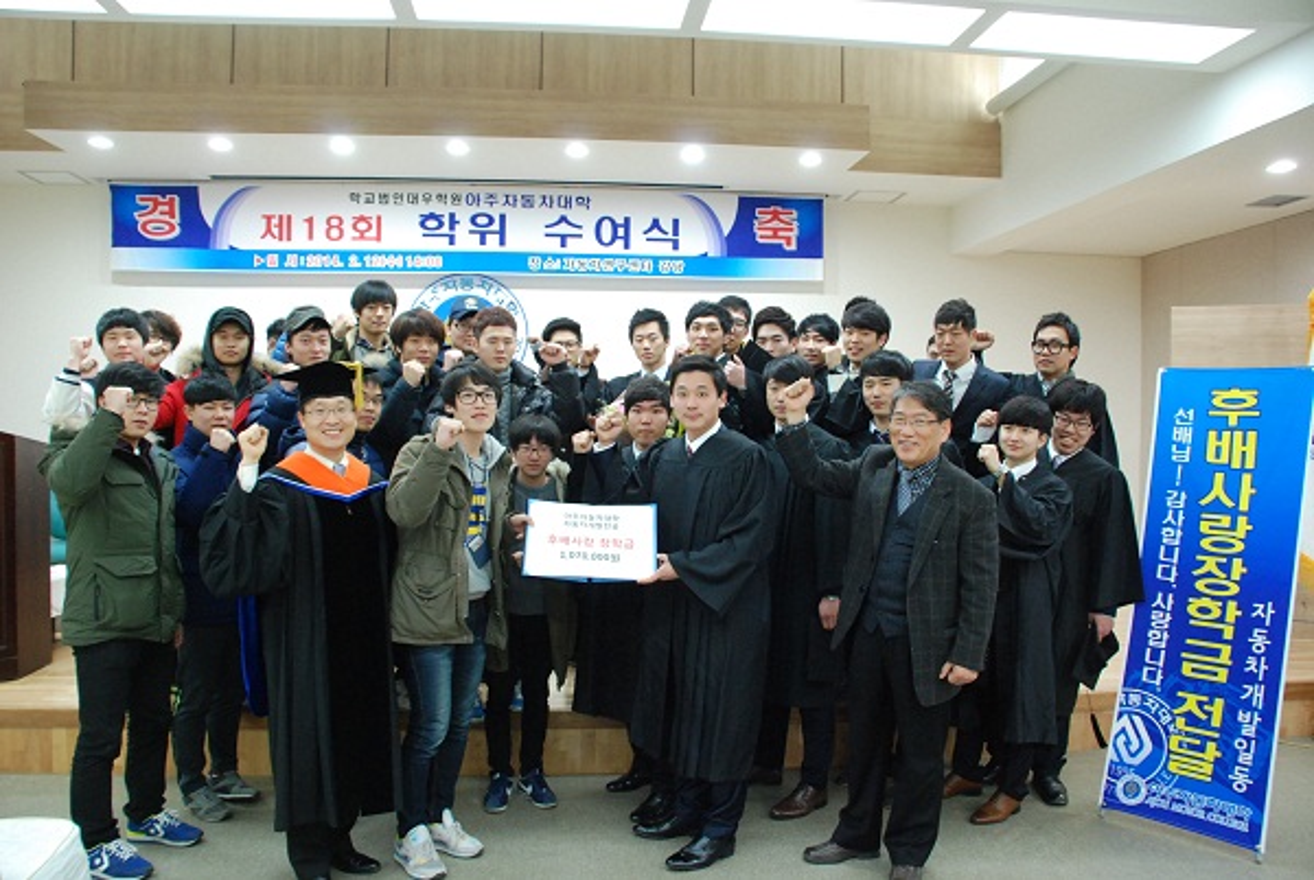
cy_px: 440
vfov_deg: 48.1
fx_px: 987
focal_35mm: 27
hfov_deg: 67.3
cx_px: 657
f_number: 3.5
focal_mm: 18
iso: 1000
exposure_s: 1/15
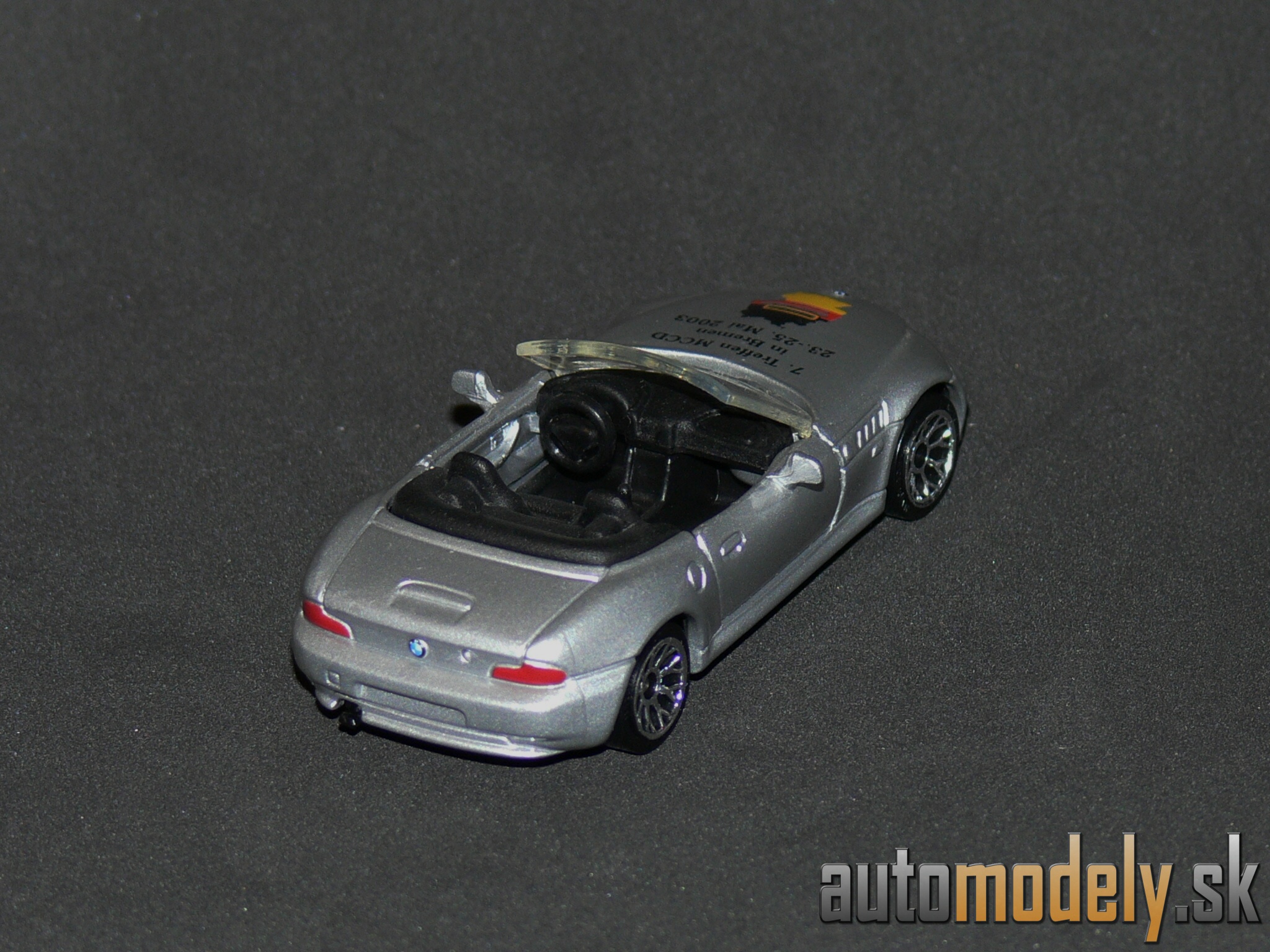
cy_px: 476
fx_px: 7998
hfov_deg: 9.1
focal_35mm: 218
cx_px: 635
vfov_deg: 6.8
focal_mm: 28.9
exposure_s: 1/30
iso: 100
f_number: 3.6
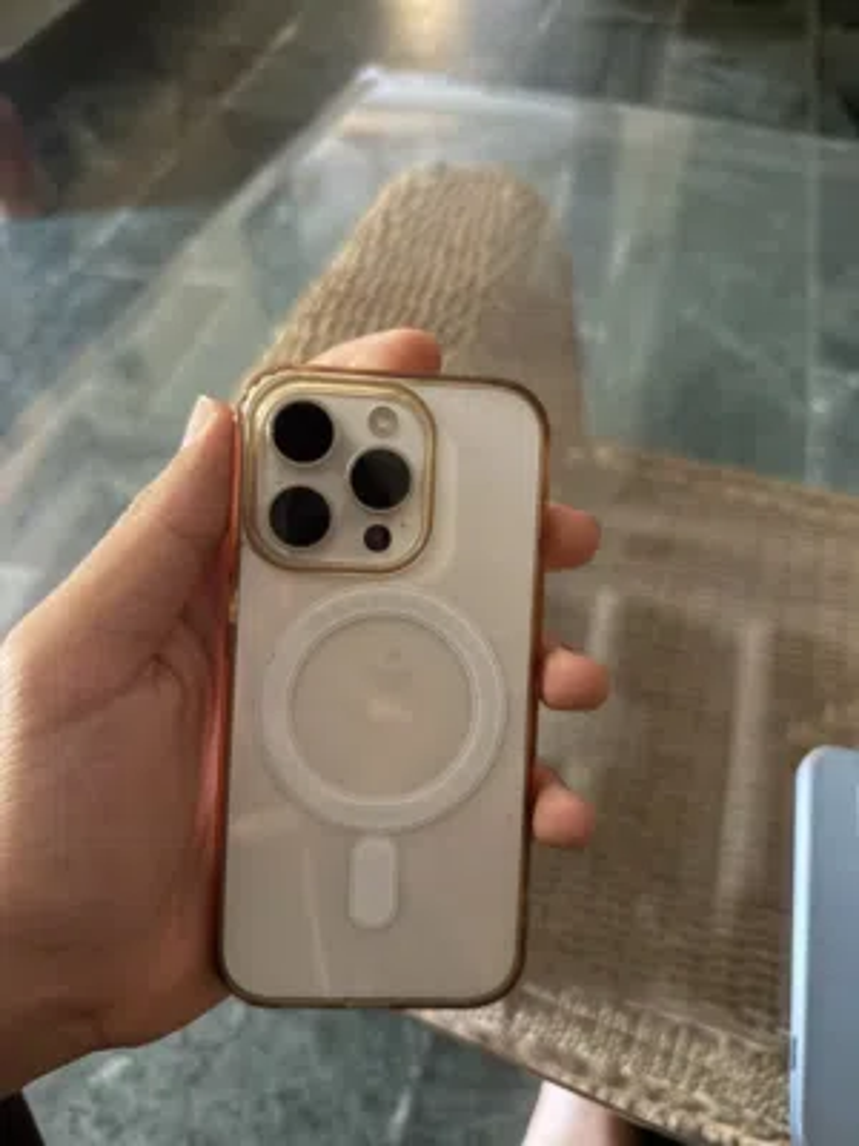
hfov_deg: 56.8
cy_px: 573
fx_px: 794
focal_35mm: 24
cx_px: 430
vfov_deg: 71.6
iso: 1000
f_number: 1.78
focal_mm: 6.76
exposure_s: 1/33
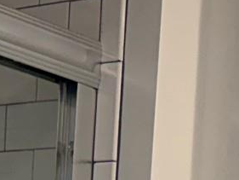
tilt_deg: -5.8
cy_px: 570
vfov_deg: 7.3
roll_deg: -6.2
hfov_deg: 9.8
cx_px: 595
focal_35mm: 175
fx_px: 1209
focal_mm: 6.76
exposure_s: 1/120
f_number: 1.78
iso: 125
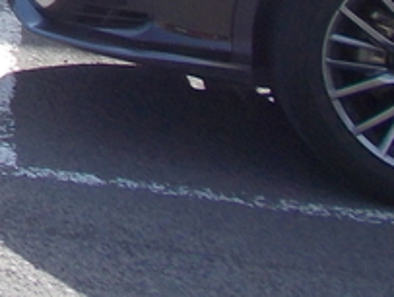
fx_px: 2018
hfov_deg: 9.7
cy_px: -507
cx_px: -602
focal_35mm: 177
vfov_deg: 7.6
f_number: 3.4
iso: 80
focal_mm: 5.3
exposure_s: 1/400
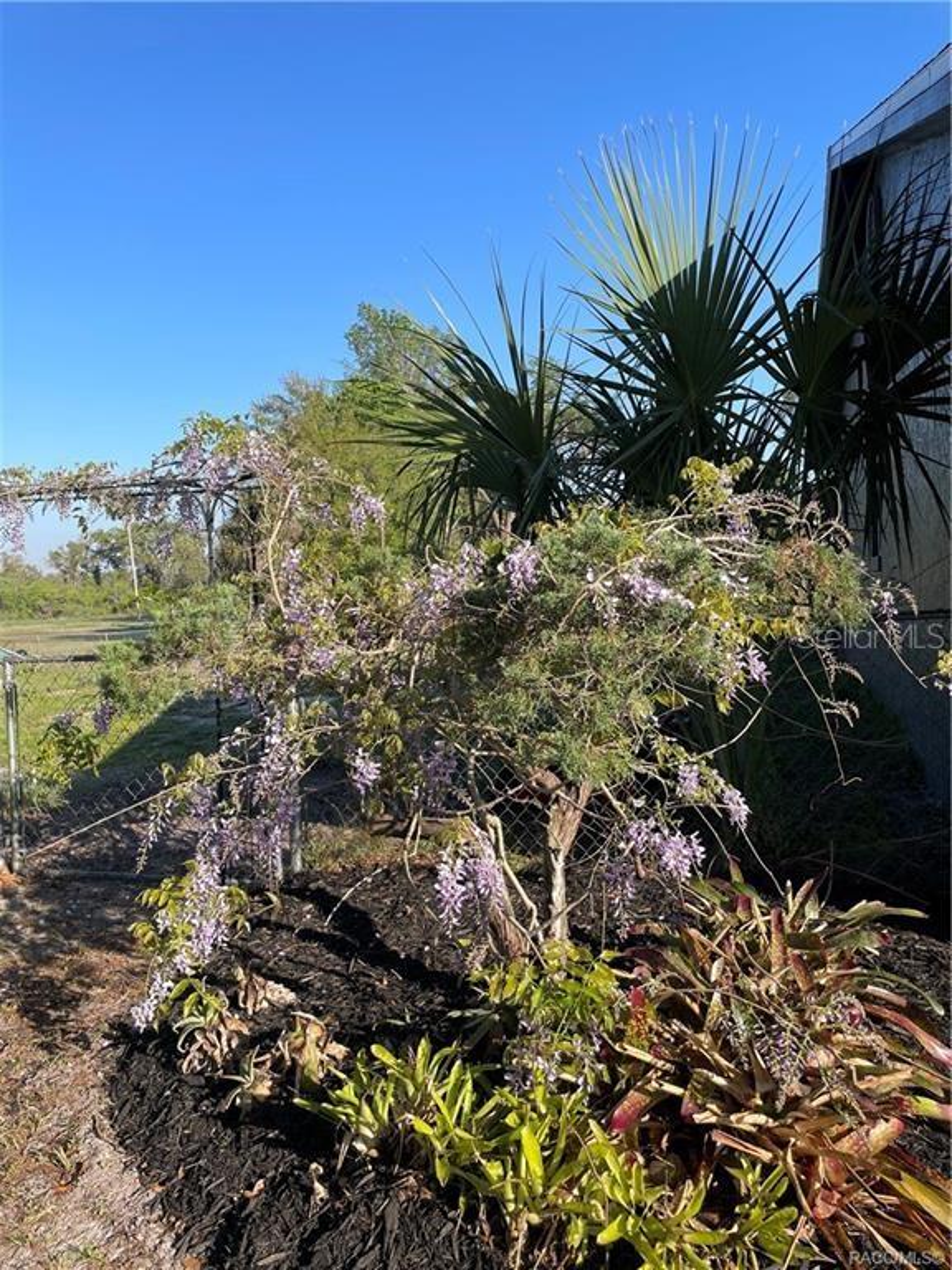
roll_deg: +1.4
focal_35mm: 26
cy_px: 635
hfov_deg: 53.1
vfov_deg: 67.3
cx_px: 476
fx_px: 953
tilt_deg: -1.2
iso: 32
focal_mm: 4.2
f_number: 1.6
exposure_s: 1/1618
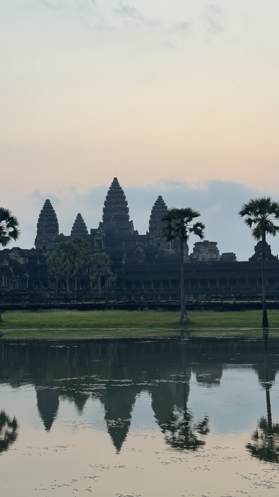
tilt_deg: +4.5
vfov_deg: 39.2
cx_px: 114
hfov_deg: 22.6
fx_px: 697
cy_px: 250
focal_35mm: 53
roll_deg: +0.2
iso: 64
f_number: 1.78
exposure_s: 1/518
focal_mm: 6.76
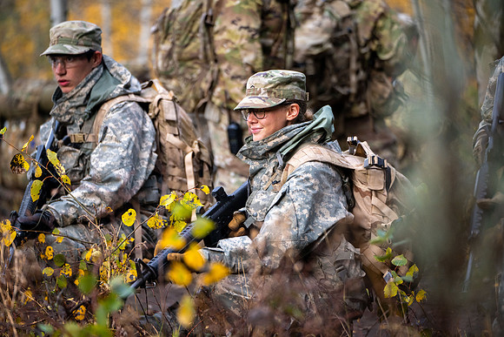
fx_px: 1960
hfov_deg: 14.7
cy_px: 168
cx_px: 252
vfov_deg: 9.8
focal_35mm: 140
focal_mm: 140
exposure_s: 1/800
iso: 1000
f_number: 2.8
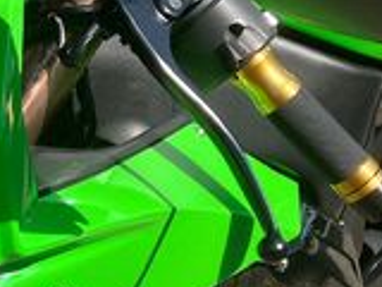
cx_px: -248
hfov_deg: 15.7
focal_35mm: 112
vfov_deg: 13.1
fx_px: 1236
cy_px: 261
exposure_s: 1/1091
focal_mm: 3.99
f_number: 1.8
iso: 32
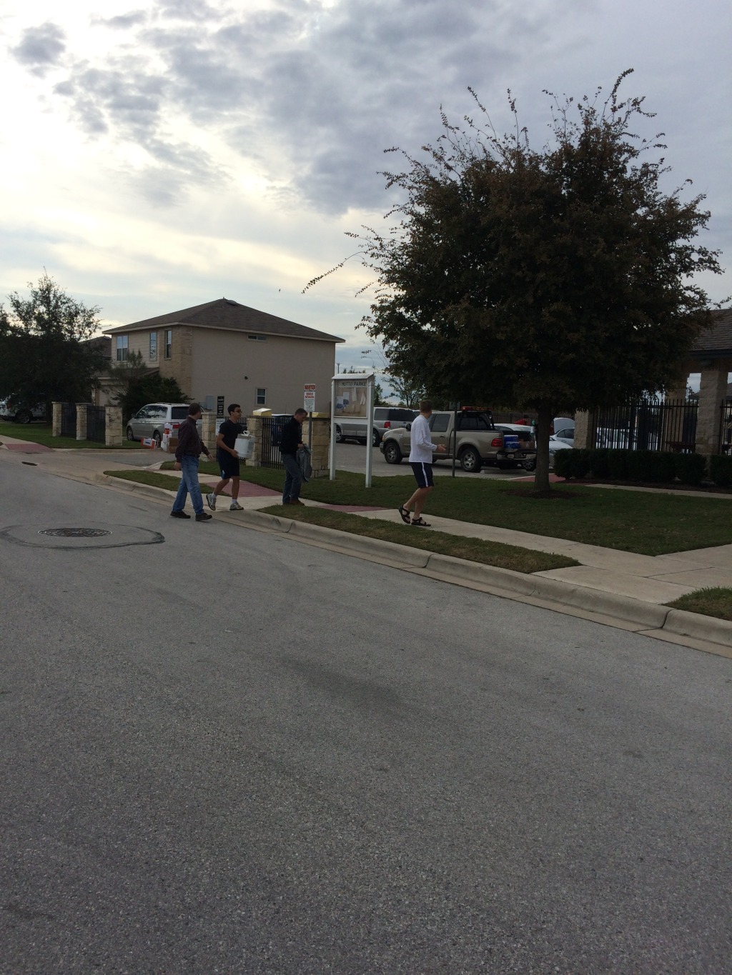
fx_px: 818
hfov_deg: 48.2
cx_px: 366
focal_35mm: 29
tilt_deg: -5.6
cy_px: 488
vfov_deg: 61.7
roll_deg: -0.9
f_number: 2.2
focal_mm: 4.15
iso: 32
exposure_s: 1/1786
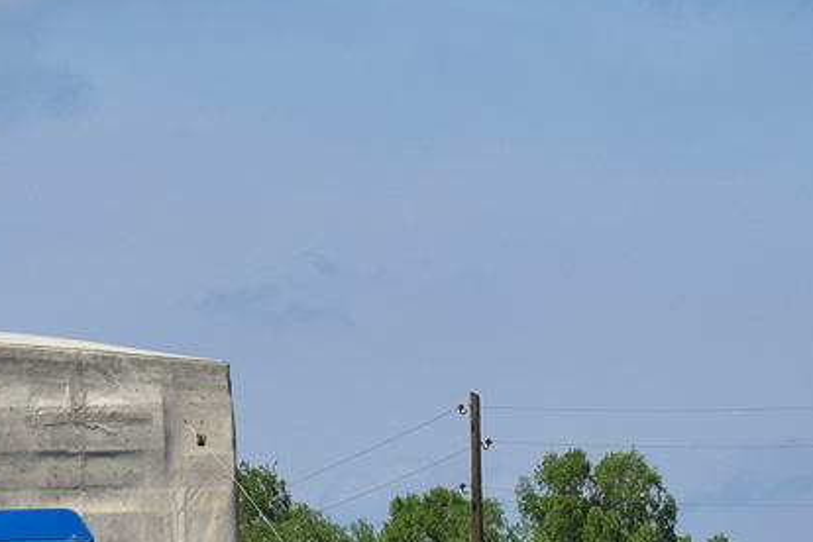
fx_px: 5103
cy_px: 577
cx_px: -37
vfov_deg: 6.1
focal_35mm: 226
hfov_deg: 9.0
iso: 100
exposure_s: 1/1000
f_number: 5.6
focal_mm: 52
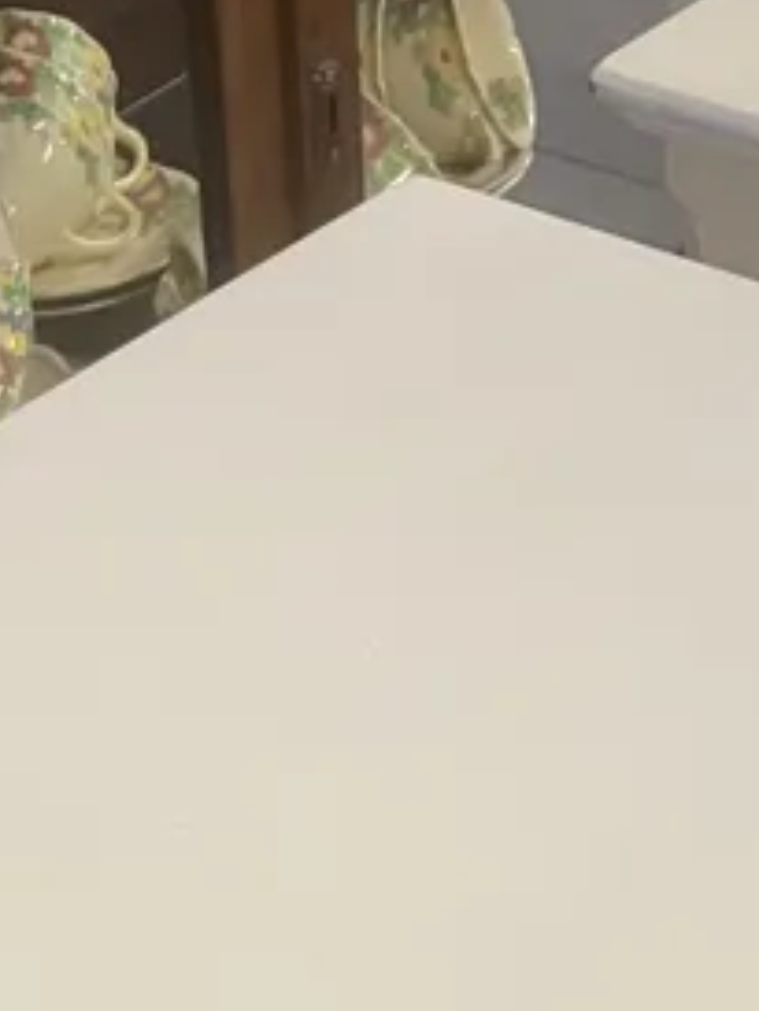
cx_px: 515
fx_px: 3067
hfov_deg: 14.1
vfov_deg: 16.3
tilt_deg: -48.6
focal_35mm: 105
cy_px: 1722
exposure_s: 1/50
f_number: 1.8
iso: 125
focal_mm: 3.99
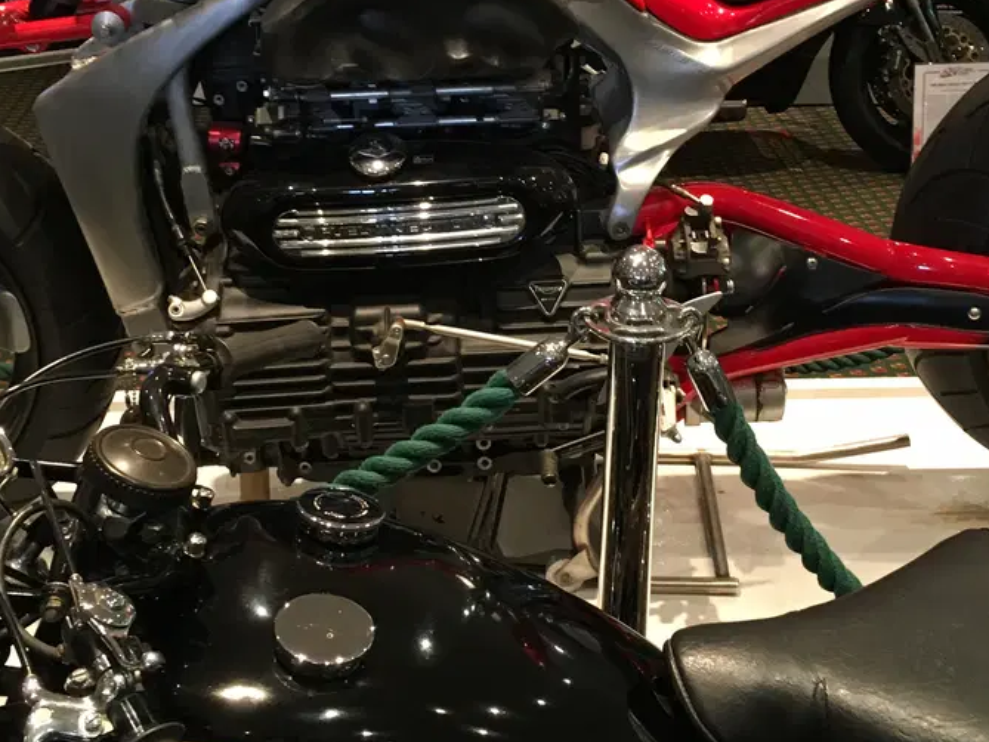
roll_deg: -0.7
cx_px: 514
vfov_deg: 27.7
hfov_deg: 36.8
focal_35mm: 52
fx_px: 1486
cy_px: 207
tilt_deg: -20.3
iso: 200
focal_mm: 4.15
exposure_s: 1/33
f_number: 2.2
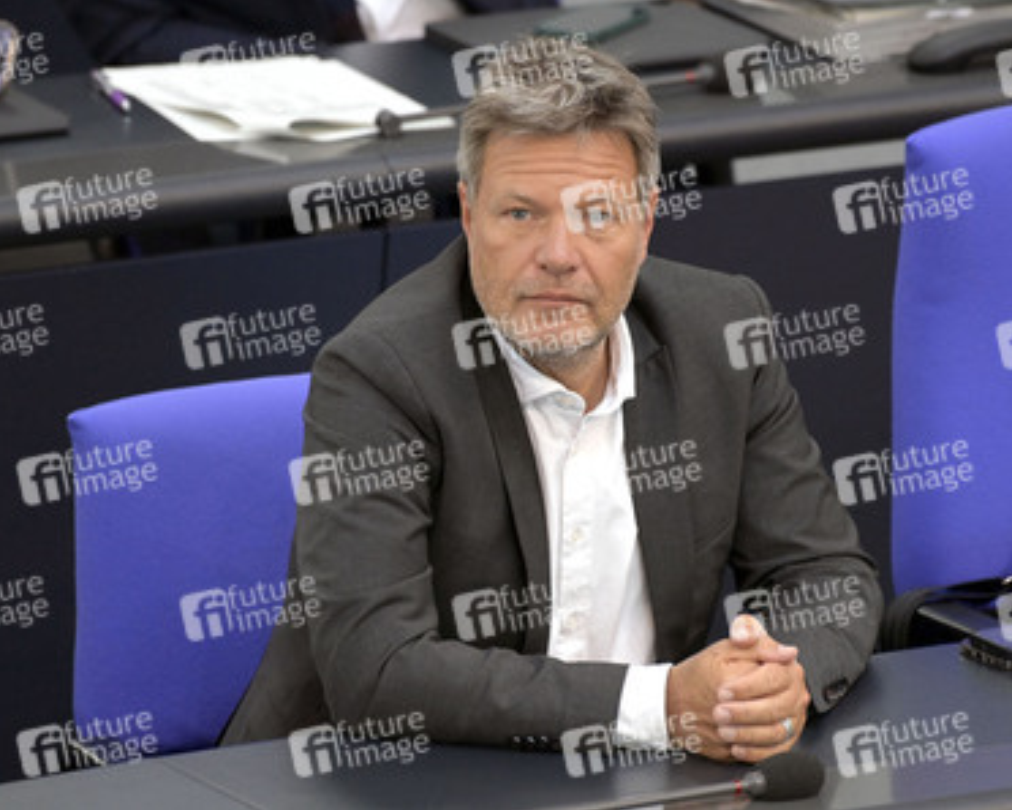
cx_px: 559
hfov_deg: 3.7
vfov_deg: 3.0
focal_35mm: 523
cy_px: 405
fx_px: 15673
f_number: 5.6
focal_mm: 460
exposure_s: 1/400
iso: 8000
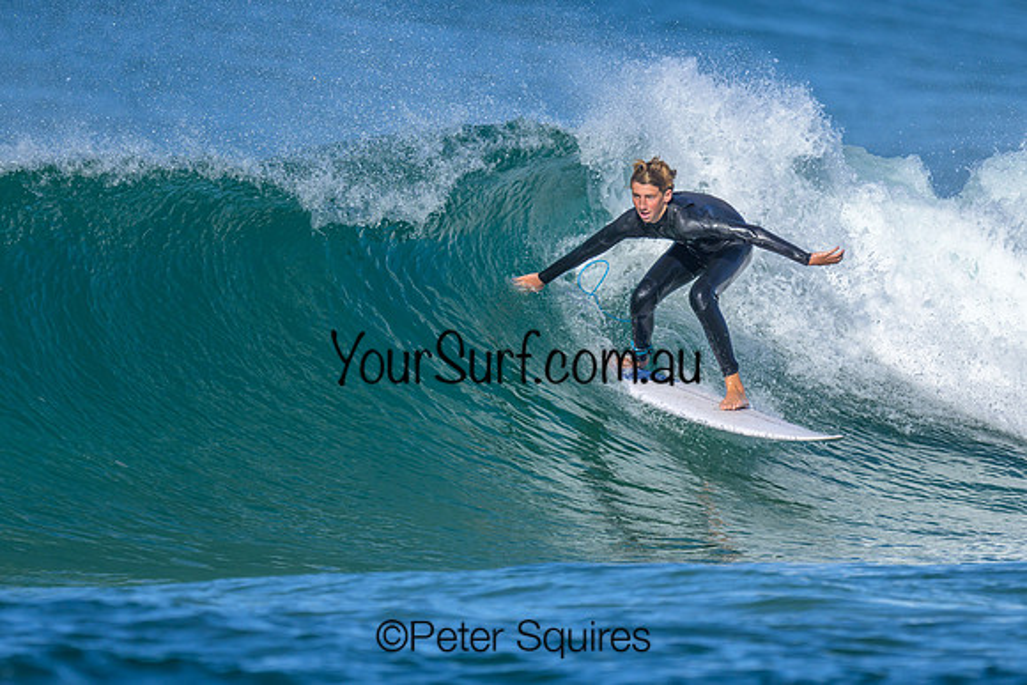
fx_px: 31401
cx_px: 381
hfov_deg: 1.9
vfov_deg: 1.3
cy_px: 365
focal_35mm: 1101
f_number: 6.3
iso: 320
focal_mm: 800
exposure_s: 1/2000
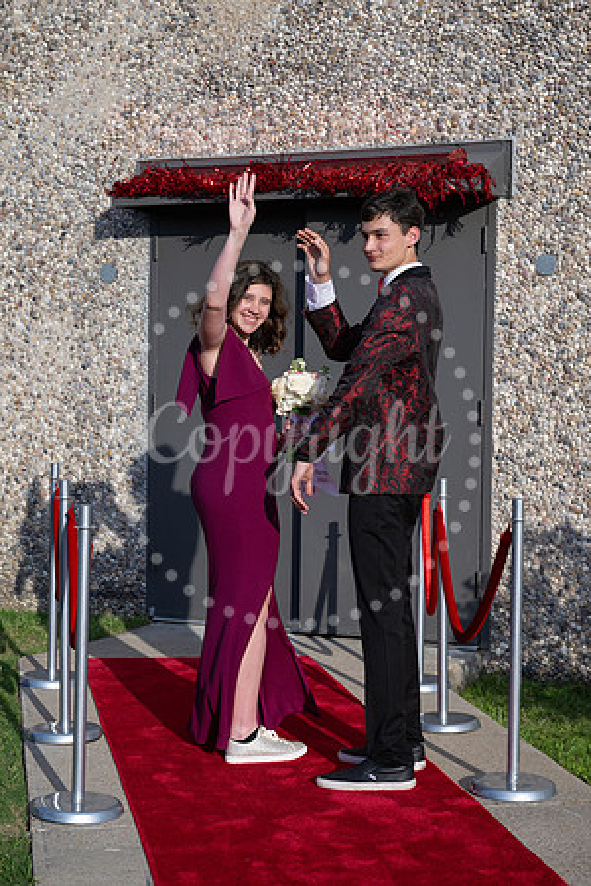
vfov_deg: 31.4
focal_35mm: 64
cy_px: 443
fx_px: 1576
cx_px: 296
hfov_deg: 21.2
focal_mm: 64
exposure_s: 1/2000
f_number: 5
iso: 320
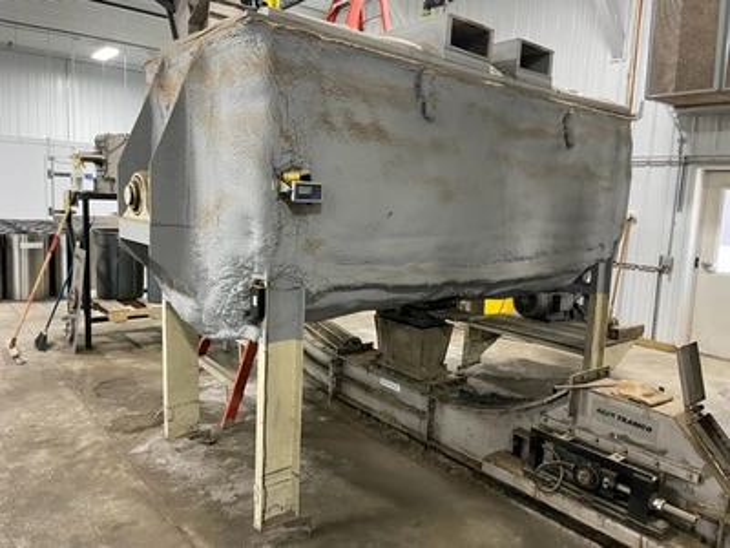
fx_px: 548
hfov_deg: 67.3
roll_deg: -2.5
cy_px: 274
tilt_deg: -7.2
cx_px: 365
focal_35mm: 26
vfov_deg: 53.1
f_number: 1.6
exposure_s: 1/60
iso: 160
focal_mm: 4.2
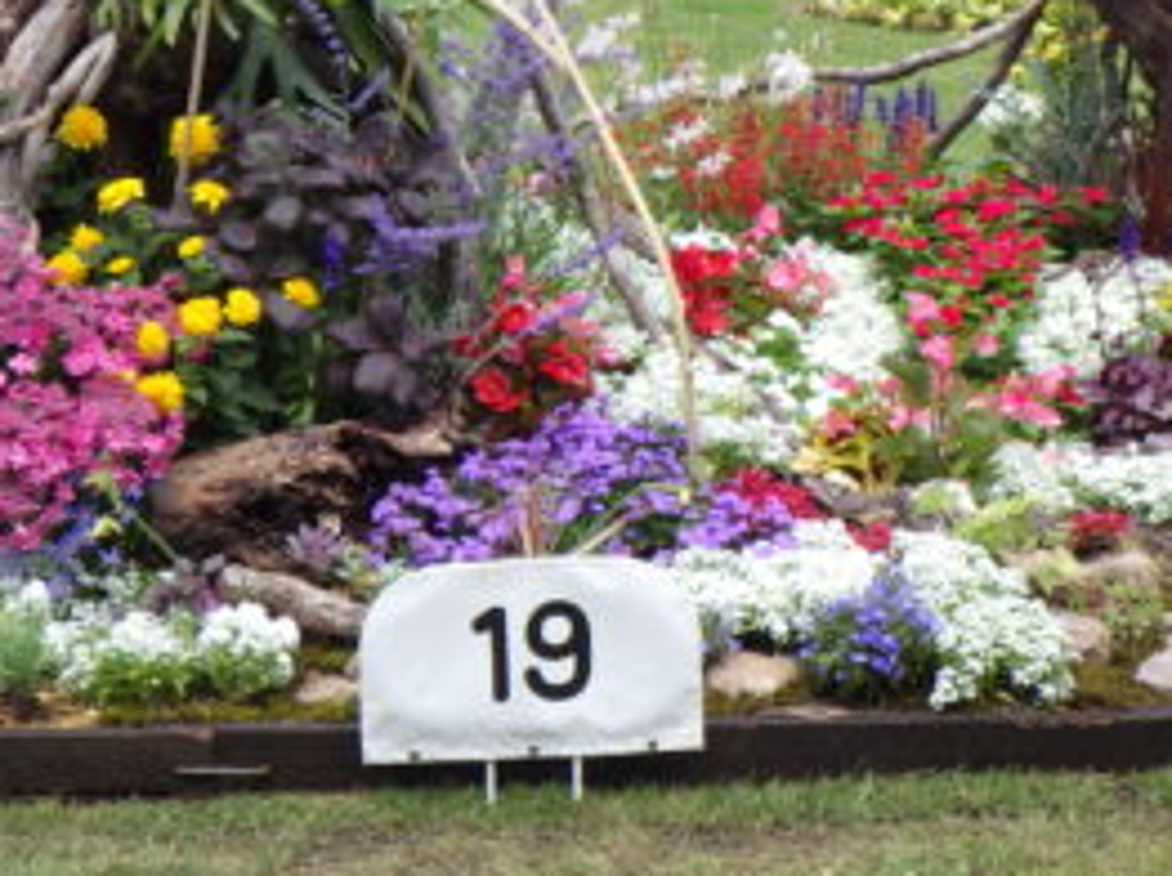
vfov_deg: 19.2
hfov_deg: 25.7
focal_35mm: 76
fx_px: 2571
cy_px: 239
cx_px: 557
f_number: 4.2
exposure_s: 1/320
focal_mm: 5
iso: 125
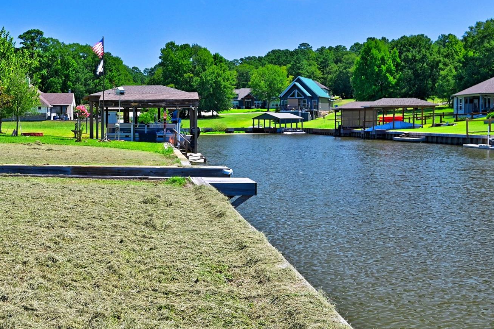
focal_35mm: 47
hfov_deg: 41.1
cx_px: 145
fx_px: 644
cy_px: 146
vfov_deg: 28.6
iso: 400
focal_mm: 30
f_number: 8
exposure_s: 1/500
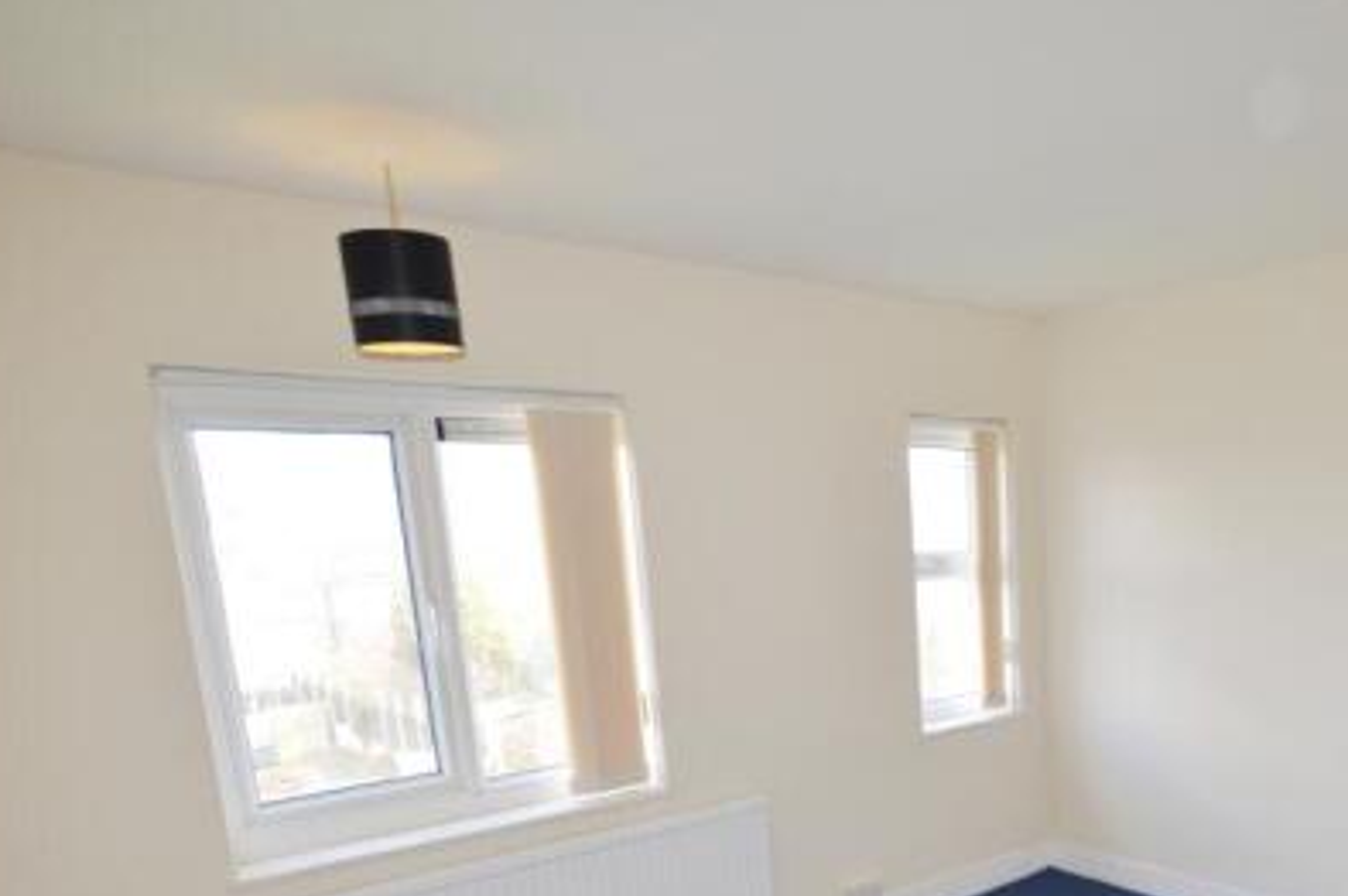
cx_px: 1020
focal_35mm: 25
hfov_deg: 66.8
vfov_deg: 48.2
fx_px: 935
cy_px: 725
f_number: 4
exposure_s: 1/80
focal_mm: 10
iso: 400
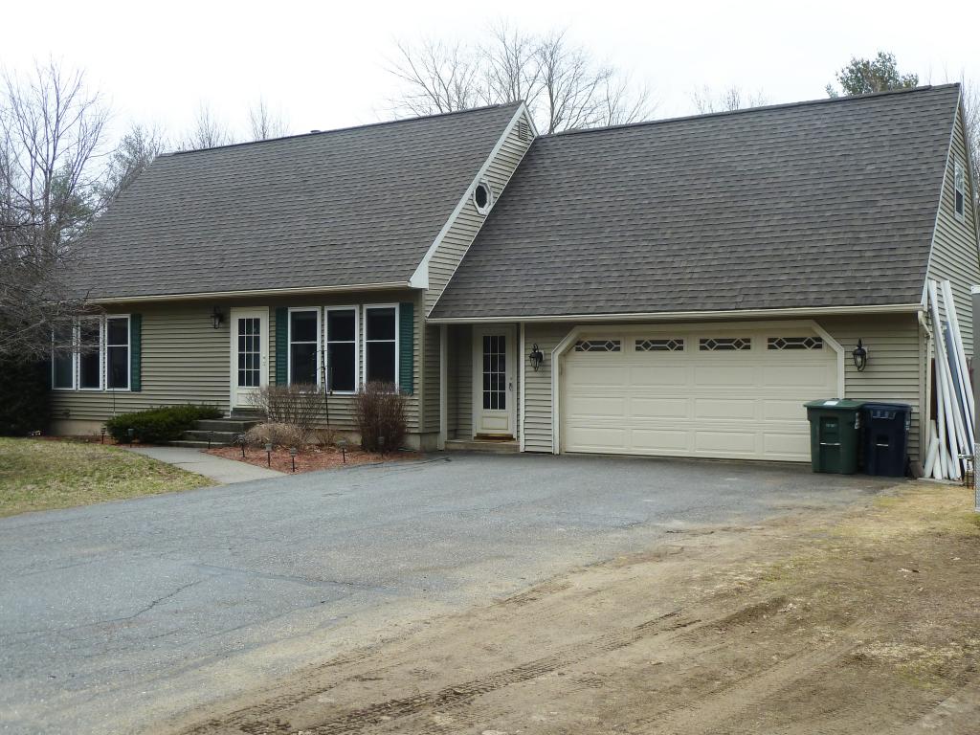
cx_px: 490
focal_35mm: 37
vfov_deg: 38.7
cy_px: 368
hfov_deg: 50.1
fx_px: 1047
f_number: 4
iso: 80
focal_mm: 6.1
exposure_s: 1/125
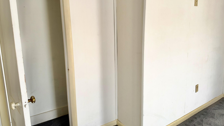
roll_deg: +2.0
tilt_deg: -9.1
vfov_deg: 42.7
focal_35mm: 27
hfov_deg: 69.9
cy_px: 51
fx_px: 160
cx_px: 111
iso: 64
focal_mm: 6.93
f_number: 1.8
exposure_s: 1/121
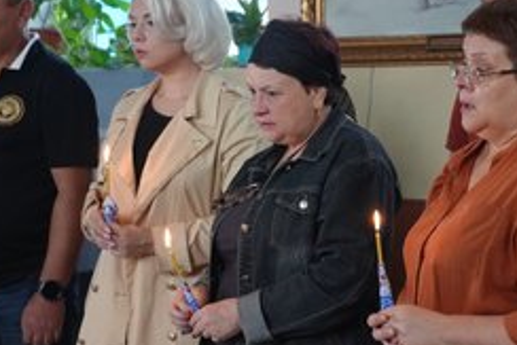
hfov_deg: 16.6
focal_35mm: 123
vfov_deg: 11.2
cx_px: 290
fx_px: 1767
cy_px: 168
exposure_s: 1/160
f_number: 4
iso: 8000
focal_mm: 75
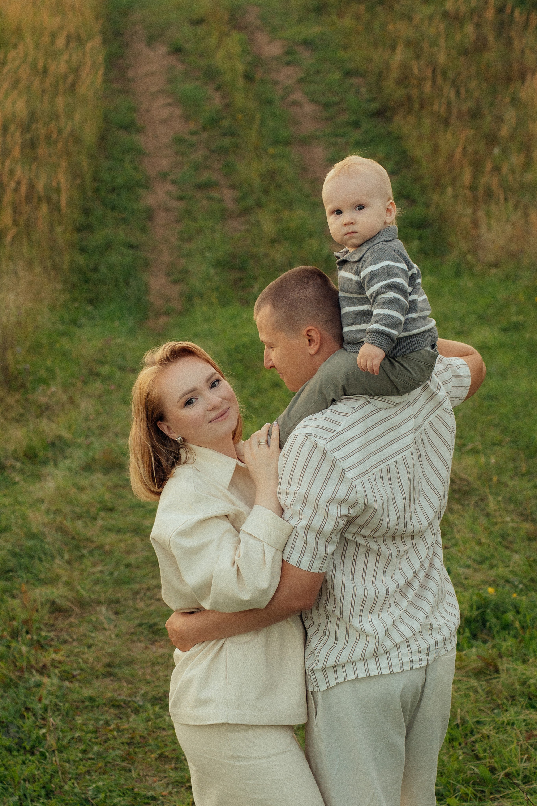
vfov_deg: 23.4
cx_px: 268
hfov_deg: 15.7
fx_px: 1947
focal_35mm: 87
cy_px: 403
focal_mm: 58
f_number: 4
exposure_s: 1/320
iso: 640
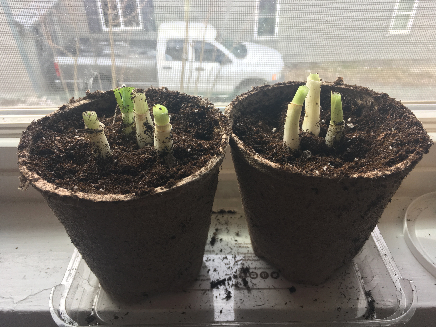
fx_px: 365
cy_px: 164
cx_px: 218
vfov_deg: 48.2
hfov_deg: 61.7
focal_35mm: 29
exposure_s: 1/120
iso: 40
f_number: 2.2
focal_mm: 4.15
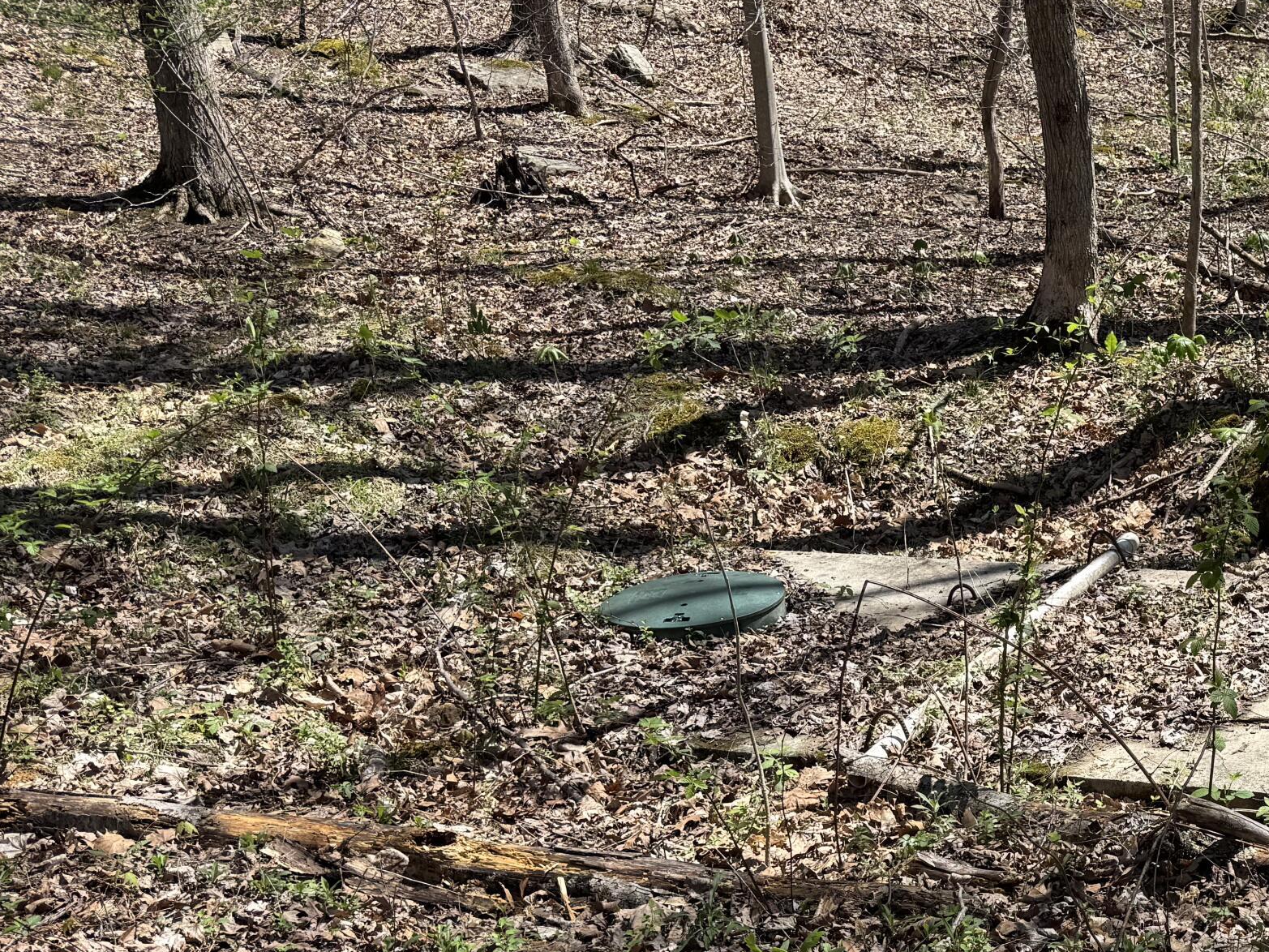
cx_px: 1177
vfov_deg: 30.9
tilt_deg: -20.9
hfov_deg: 38.0
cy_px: 724
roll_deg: +4.8
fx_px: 1686
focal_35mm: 46
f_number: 1.78
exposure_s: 1/2445
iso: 80
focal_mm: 6.76
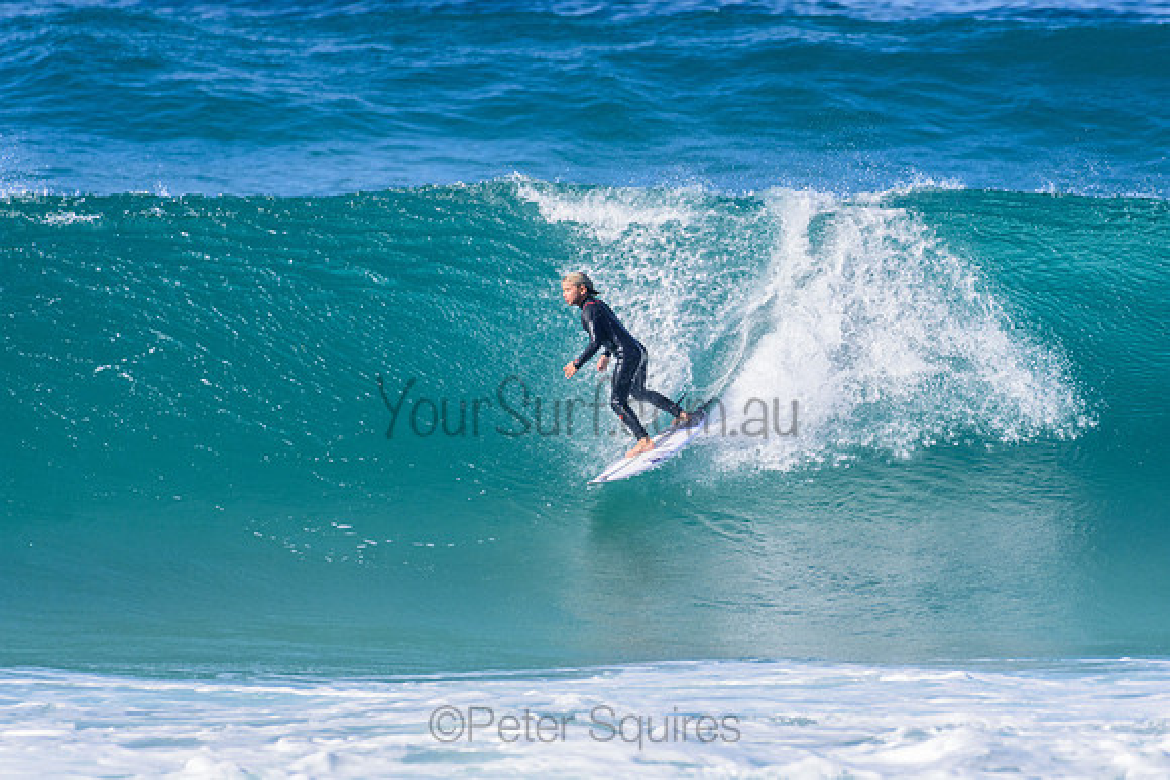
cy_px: 390
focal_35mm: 750
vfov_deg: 1.8
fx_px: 24380
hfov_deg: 2.7
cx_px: 585
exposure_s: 1/2000
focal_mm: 500
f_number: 5.6
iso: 400
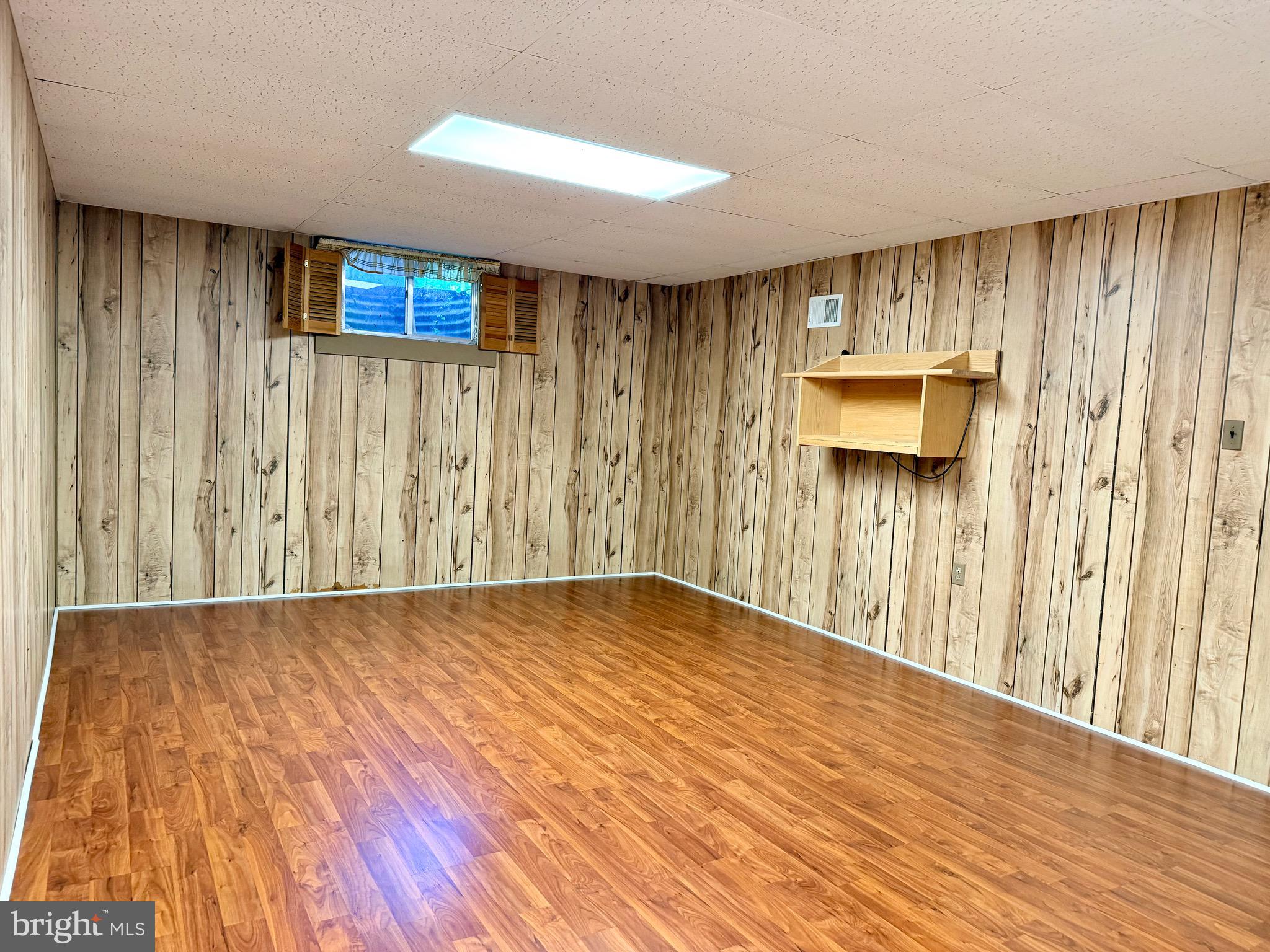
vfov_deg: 56.8
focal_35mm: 24
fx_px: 881
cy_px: 476
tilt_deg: -3.8
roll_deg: -3.0
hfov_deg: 71.6
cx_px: 635
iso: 320
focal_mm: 6.76
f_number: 1.78
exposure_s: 1/60
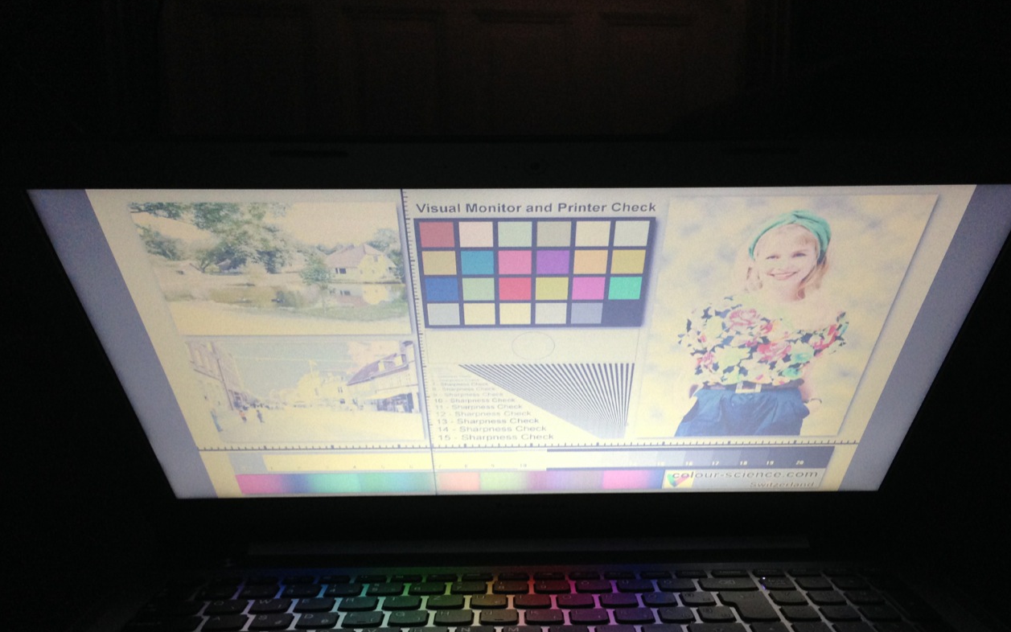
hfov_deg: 51.5
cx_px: 536
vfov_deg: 33.4
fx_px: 1047
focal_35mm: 38
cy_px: 406
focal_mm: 4.12
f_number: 2.4
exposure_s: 1/20
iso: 160
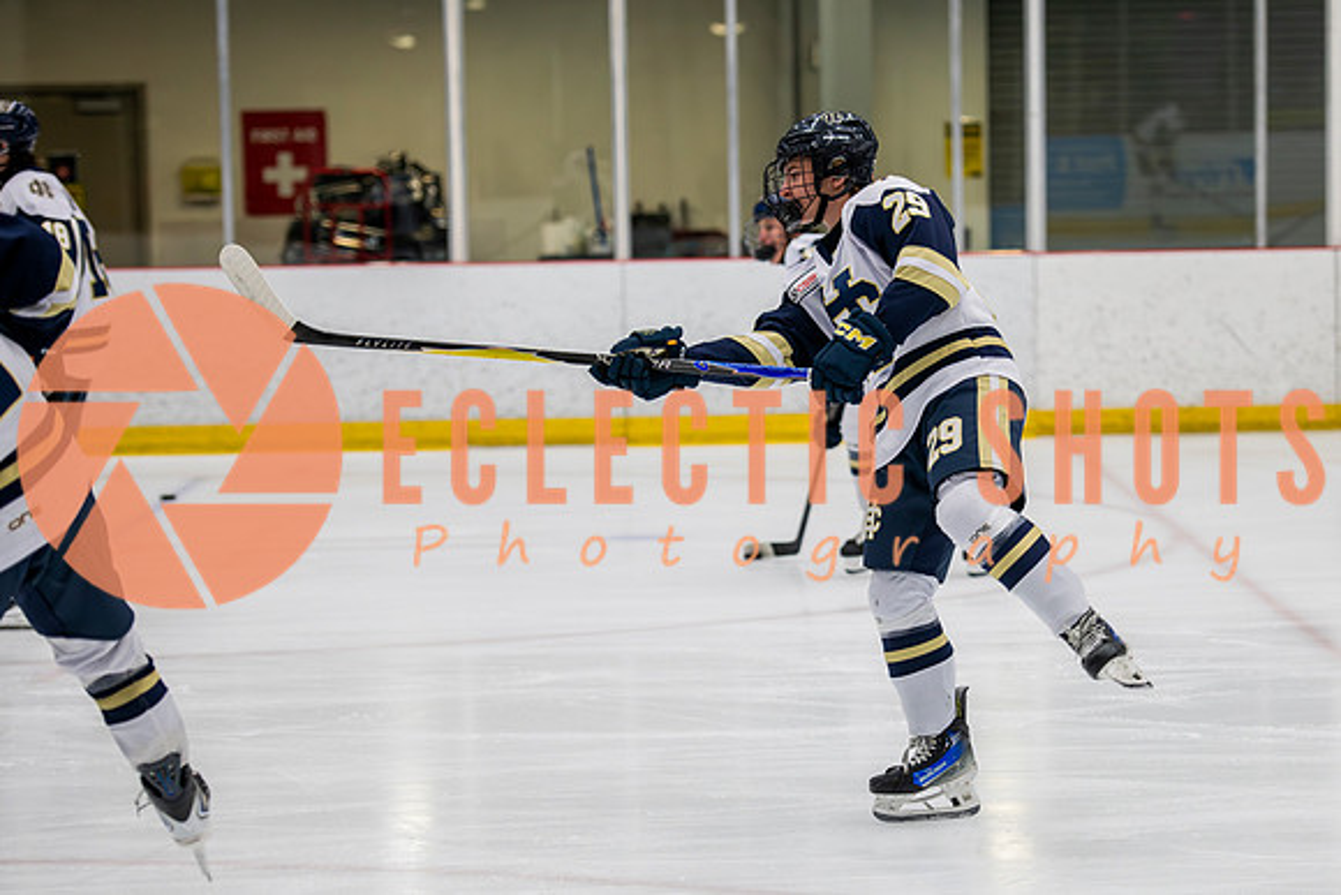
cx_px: 846
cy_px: 509
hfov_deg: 15.9
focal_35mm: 129
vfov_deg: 10.6
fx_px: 4810
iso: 2000
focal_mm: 100
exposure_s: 1/640
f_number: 3.2
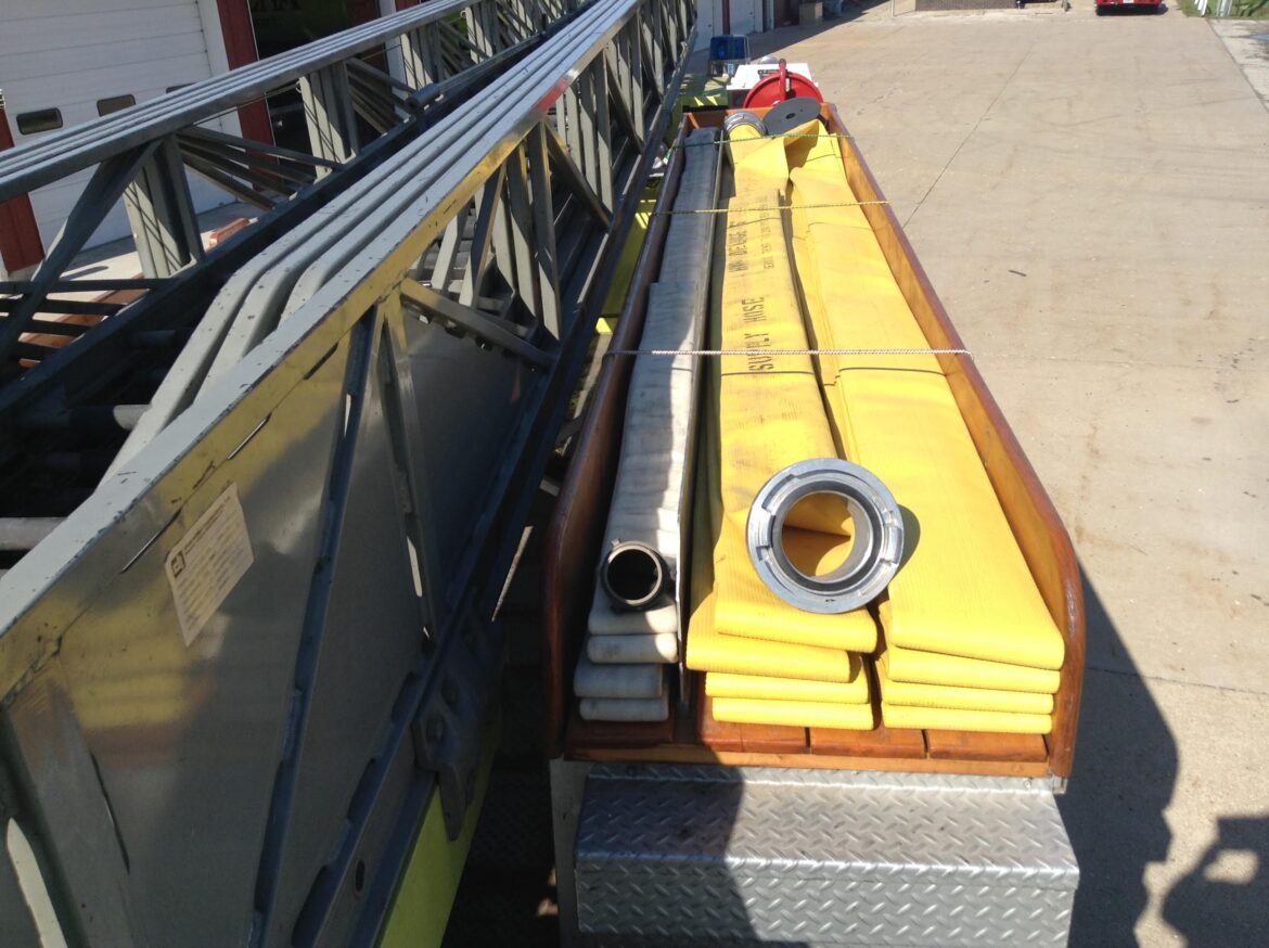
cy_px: 474
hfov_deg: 55.4
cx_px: 634
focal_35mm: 33
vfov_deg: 42.8
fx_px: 1208
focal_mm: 3.3
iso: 25
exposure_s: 1/999
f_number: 2.4
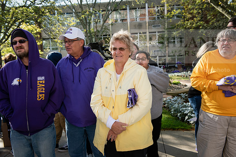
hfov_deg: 53.1
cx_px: 118
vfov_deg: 36.9
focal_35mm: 36
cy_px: 78
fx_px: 236
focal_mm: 36
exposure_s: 1/500
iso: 400
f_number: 5.6
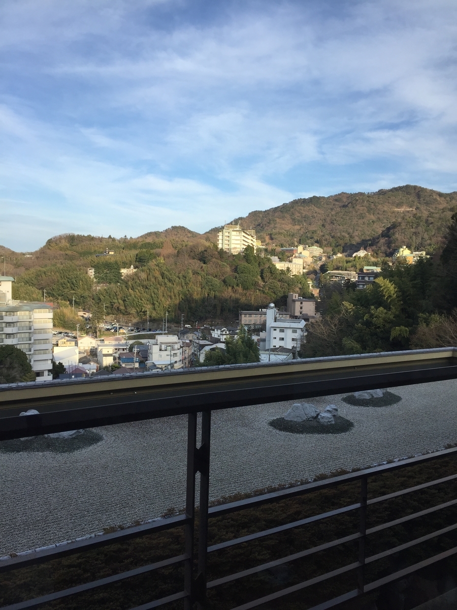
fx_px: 510
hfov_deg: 48.2
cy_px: 305
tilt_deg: -2.7
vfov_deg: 61.7
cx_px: 228
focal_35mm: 29
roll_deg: -2.1
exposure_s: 1/638
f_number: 2.2
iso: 32
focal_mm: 4.15
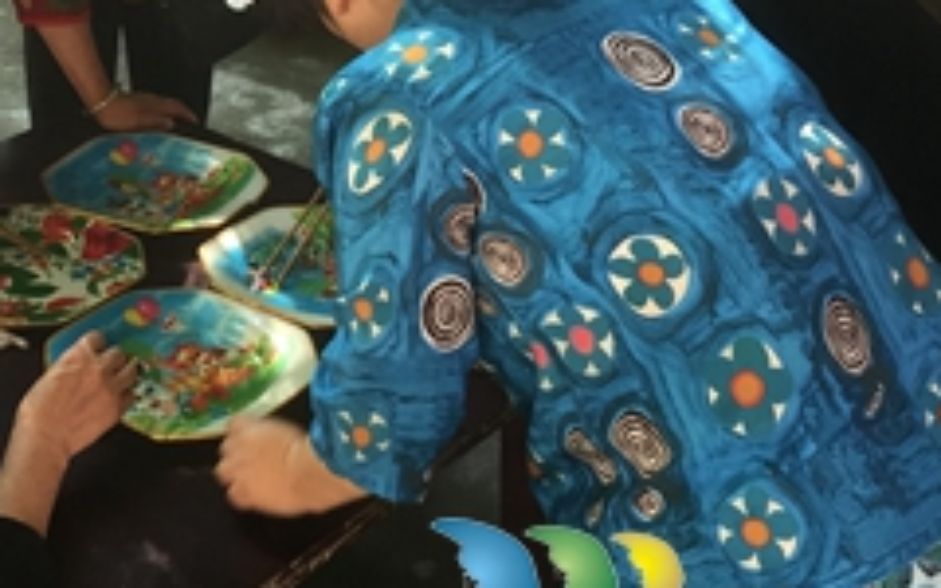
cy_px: 69
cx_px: 169
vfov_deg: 20.0
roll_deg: -3.6
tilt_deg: -21.7
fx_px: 1641
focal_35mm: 64
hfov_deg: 31.1
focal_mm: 4.15
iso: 40
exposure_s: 1/33
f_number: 2.2
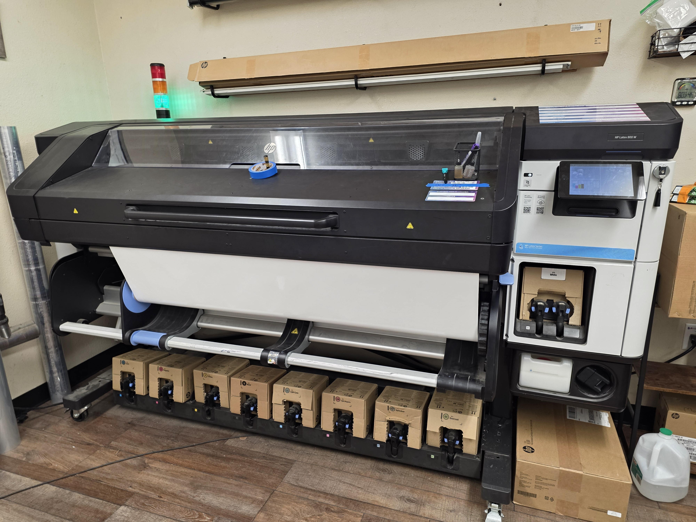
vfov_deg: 58.9
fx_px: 462
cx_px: 348
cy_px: 261
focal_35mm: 23
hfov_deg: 73.9
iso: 200
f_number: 1.7
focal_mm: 6.25
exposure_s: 1/54.6
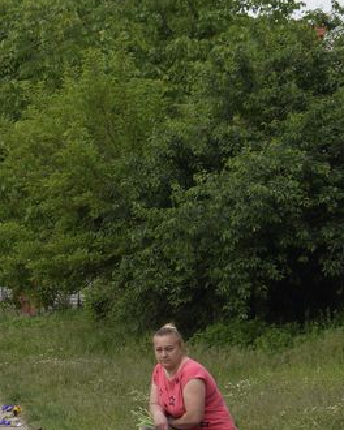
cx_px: 9
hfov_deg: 8.7
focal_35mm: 176
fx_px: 2241
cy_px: 252
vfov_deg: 11.0
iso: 100
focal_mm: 55
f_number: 8
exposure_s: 1/200
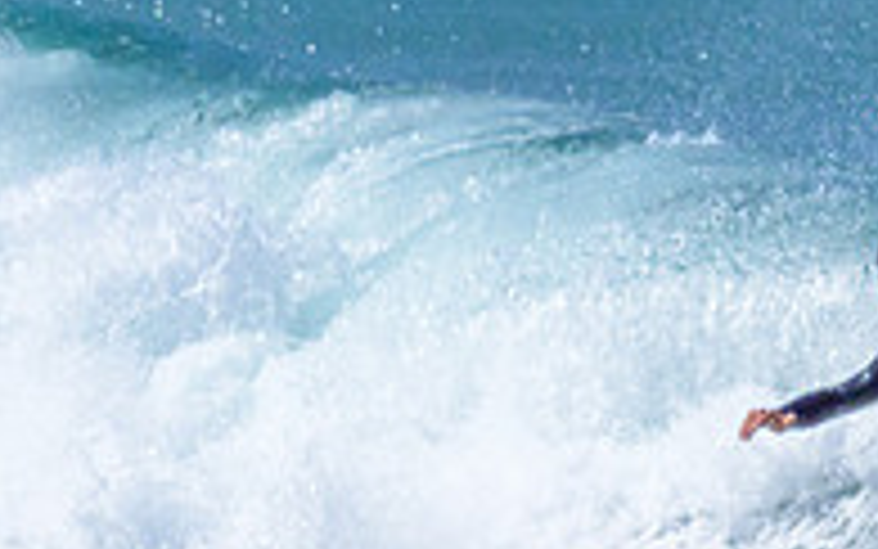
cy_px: 721
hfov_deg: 0.6
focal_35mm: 3289
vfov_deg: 0.4
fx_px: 78723
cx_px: 1391
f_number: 6.3
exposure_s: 1/2000
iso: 2000
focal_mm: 800
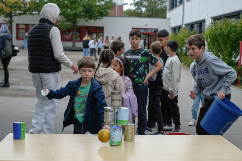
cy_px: 80
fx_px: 356
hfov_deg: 37.5
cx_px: 121
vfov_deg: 25.5
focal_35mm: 53
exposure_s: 1/240
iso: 200
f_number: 3.6
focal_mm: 35
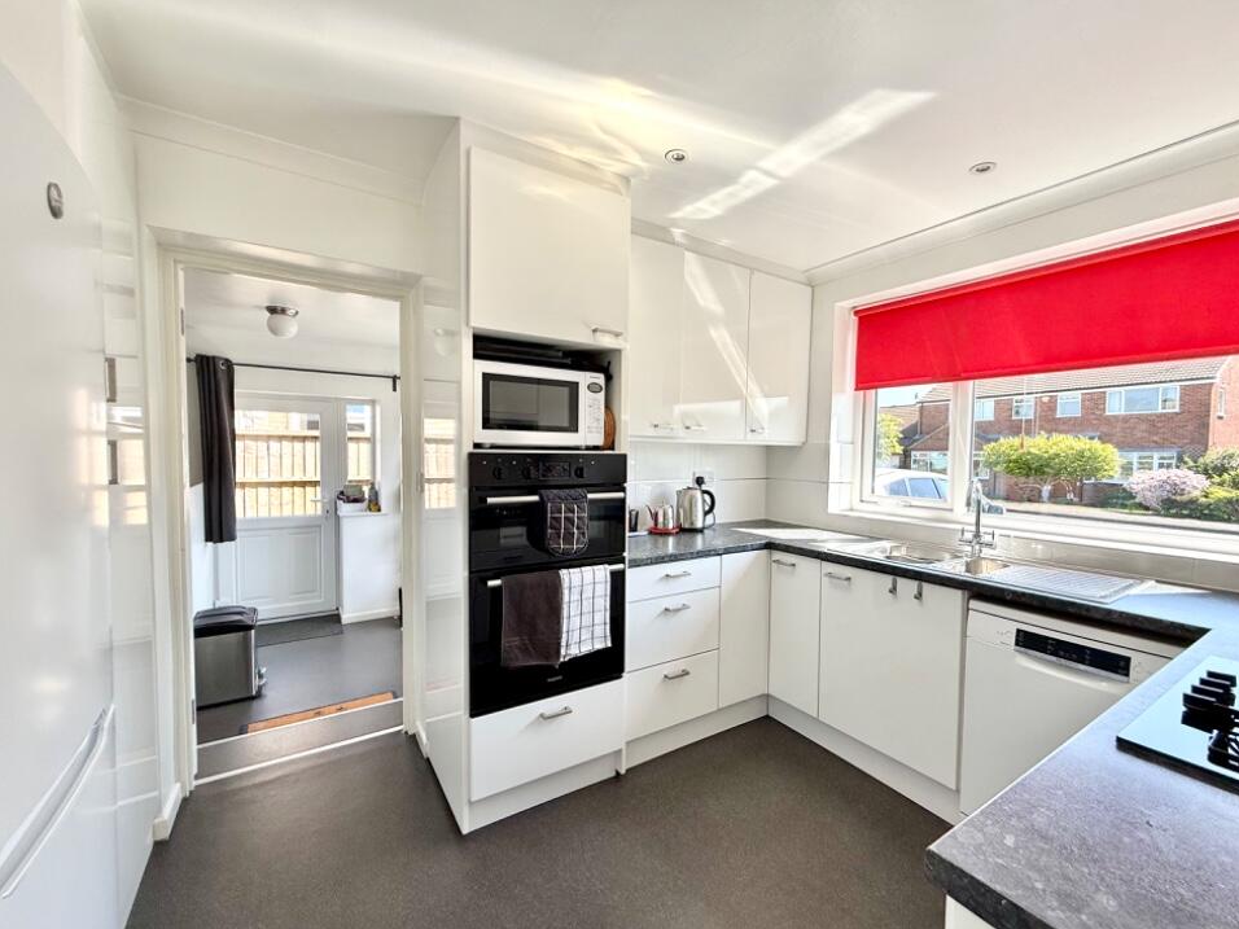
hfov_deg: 98.0
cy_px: 476
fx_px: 537
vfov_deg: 81.7
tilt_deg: -2.1
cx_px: 662
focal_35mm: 15
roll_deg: -0.8
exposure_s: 1/316
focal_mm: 2.22
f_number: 2.2
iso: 64
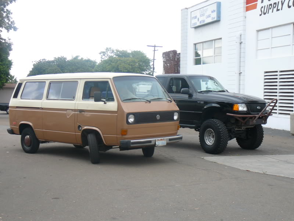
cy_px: 110
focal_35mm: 61
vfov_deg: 24.0
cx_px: 147
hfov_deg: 31.7
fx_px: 518
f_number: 3.6
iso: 80
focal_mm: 9.1
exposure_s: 1/100
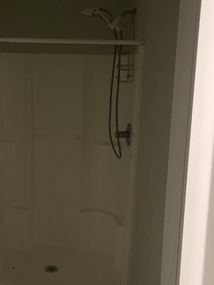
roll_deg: -0.6
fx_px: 313
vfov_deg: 48.9
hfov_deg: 37.3
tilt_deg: -7.3
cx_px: 71
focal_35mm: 38
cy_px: 129
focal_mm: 5.1
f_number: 1.6
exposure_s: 1/30
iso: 1000
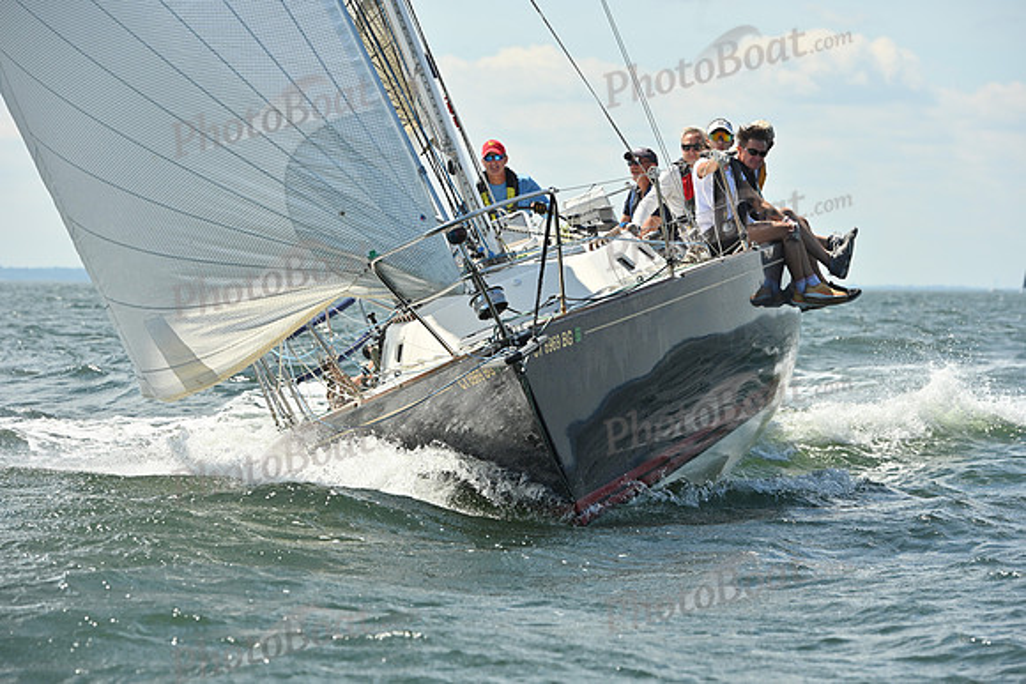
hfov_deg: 12.4
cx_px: 513
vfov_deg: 8.3
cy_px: 342
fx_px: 4703
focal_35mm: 165
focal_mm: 165
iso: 250
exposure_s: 1/1250
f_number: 7.1
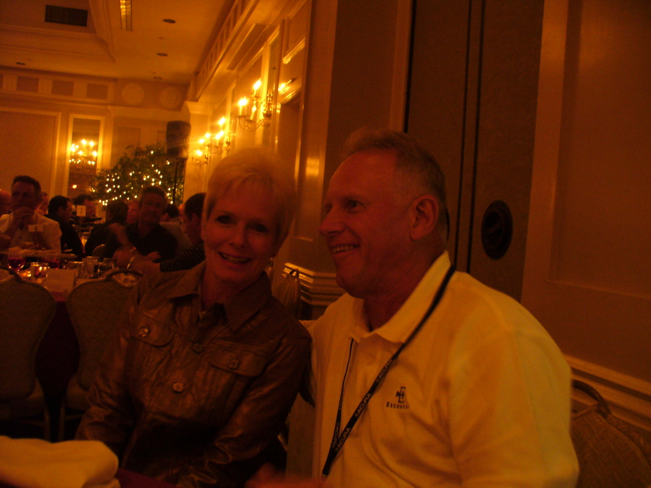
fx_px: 696
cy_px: 244
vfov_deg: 38.7
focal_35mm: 37
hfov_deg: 50.1
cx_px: 326
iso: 200
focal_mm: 6.1
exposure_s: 1/8
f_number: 2.8
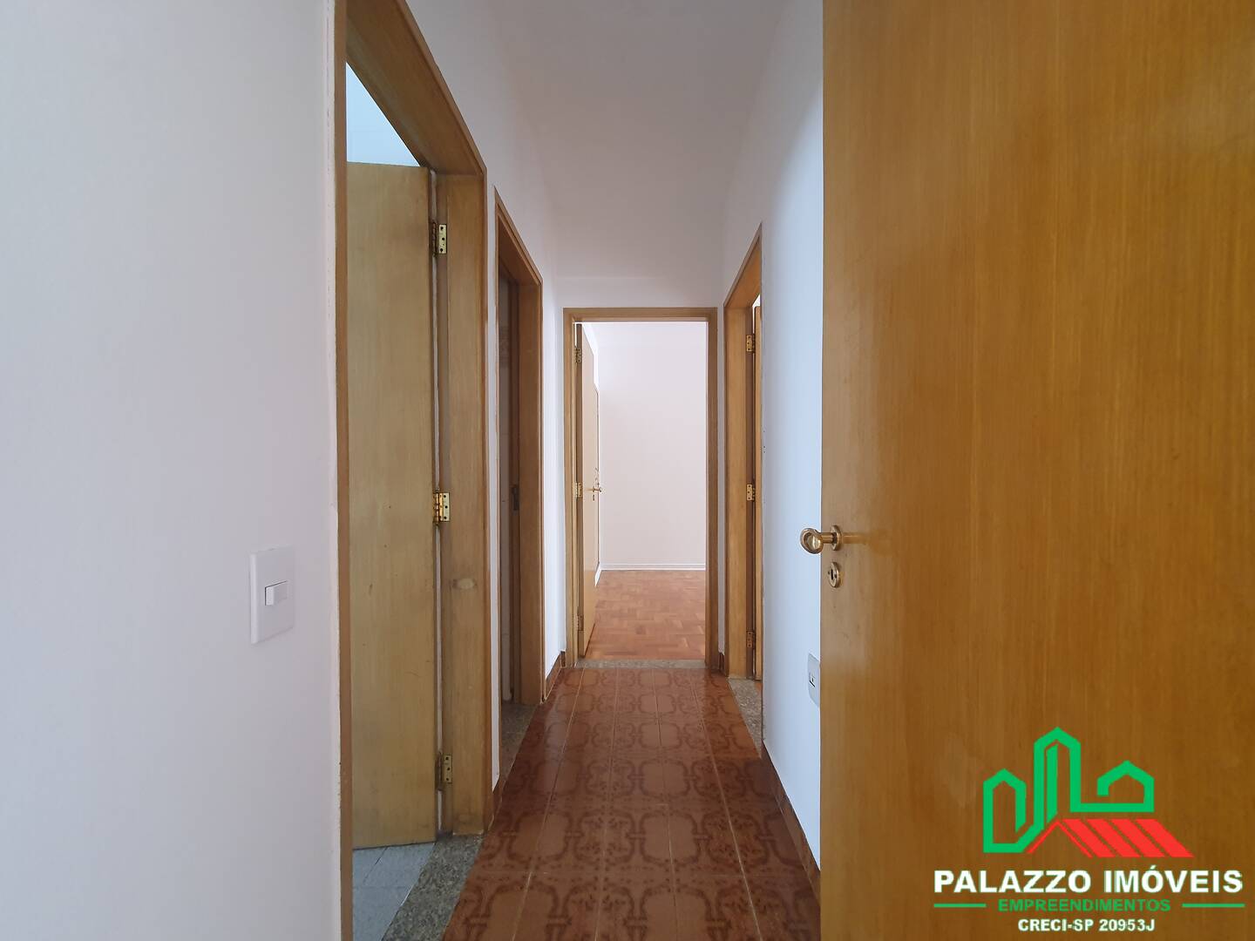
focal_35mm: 13
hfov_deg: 106.2
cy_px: 470
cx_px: 628
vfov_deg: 89.9
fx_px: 471
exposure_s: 1/40
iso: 320
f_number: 2.2
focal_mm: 1.8
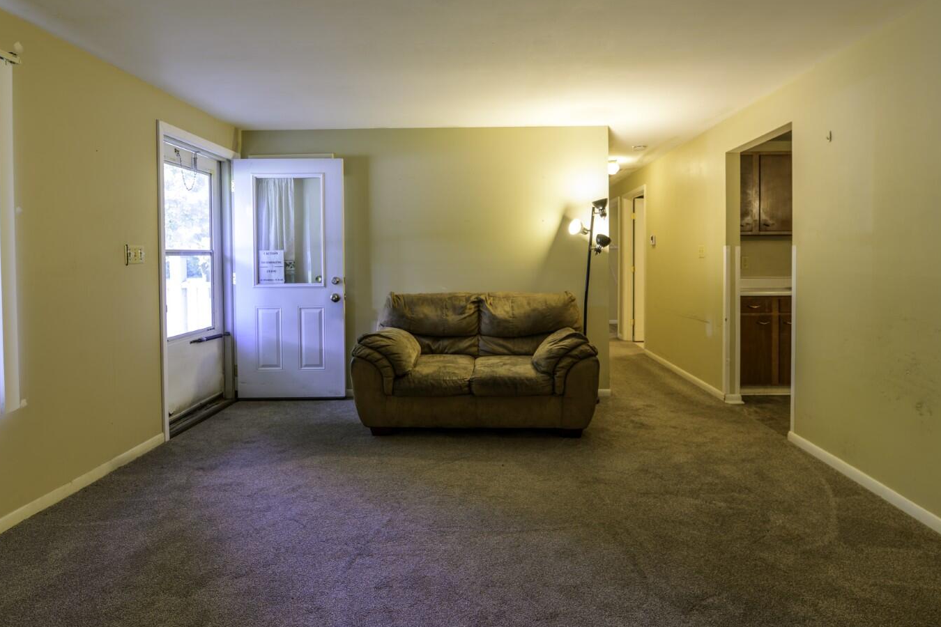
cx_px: 477
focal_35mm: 18
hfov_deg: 90.0
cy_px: 261
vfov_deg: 66.9
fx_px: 470
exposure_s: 1/1.25
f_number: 5.6
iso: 64
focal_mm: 15
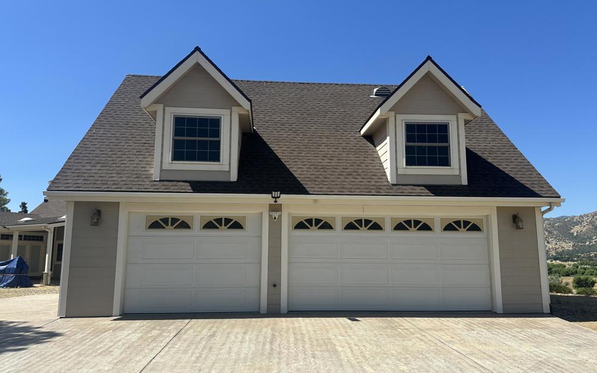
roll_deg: -0.1
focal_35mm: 26
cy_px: 189
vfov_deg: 47.6
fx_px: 423
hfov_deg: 70.4
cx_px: 300
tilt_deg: +9.7
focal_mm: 6.86
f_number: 1.78
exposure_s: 1/5263
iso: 80
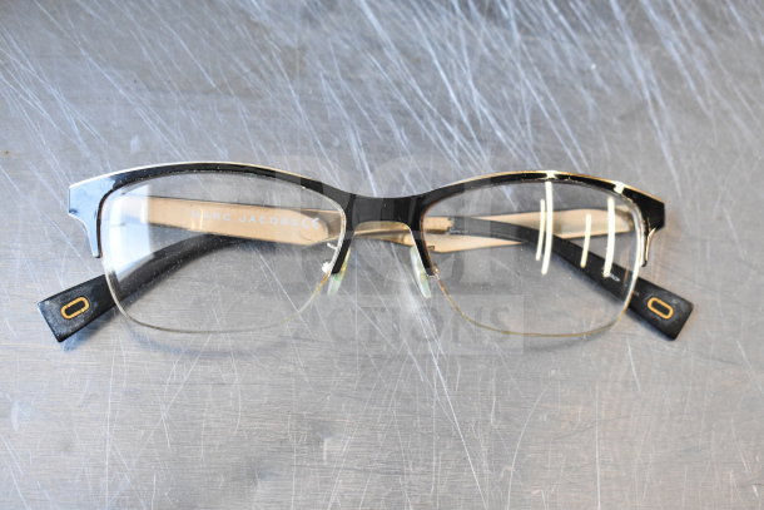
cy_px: 255
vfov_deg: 18.9
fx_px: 1528
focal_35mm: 72
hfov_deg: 28.1
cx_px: 382
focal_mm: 48
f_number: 5.3
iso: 2200
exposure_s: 1/80
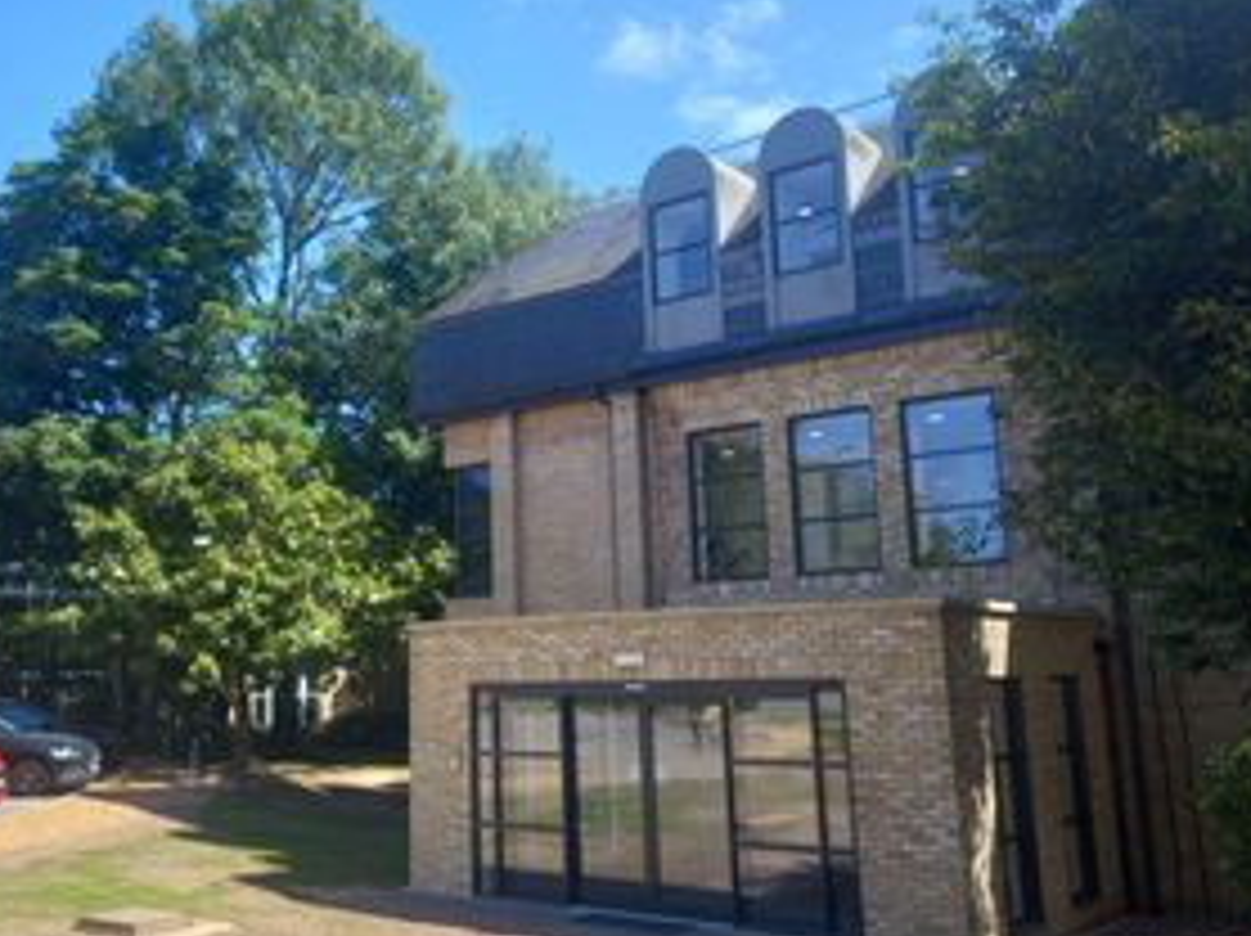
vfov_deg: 39.5
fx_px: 1300
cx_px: 482
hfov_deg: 50.9
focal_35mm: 36
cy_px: 410
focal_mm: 4.6
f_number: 2
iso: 25
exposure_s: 1/289
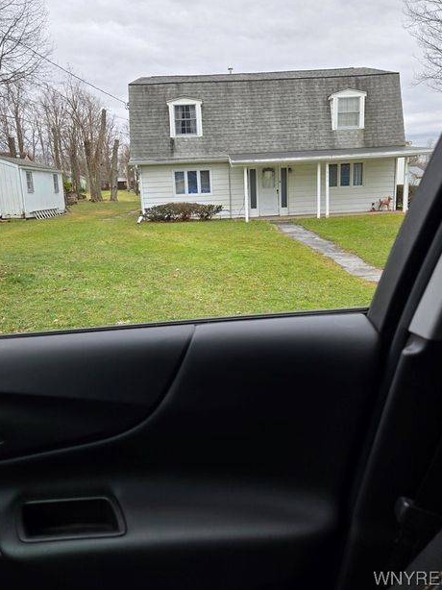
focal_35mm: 25
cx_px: 221
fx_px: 426
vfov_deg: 69.3
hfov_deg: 54.8
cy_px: 276
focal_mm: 5.4
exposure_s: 1/180
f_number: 1.8
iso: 25
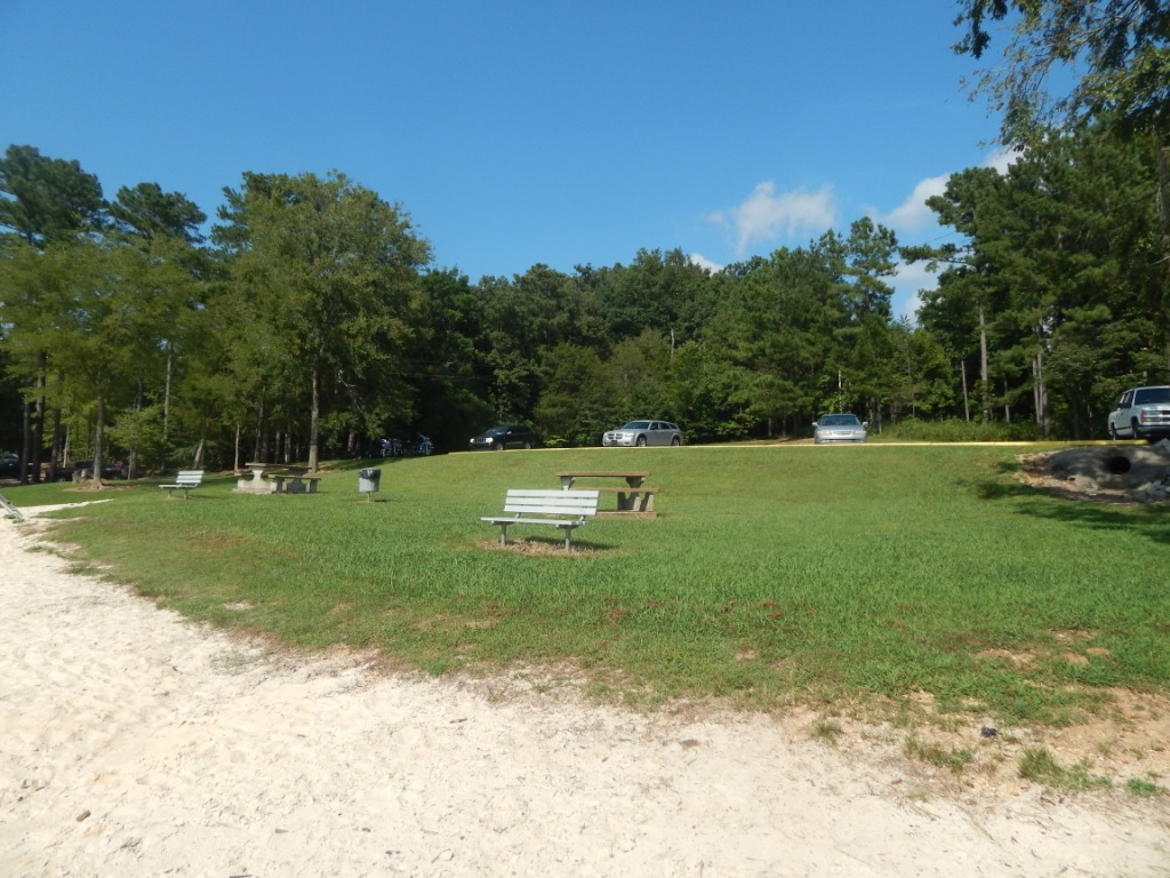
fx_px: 777
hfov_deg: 73.9
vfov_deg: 58.9
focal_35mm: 23
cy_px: 439
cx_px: 585
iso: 125
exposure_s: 1/500
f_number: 6
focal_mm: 4
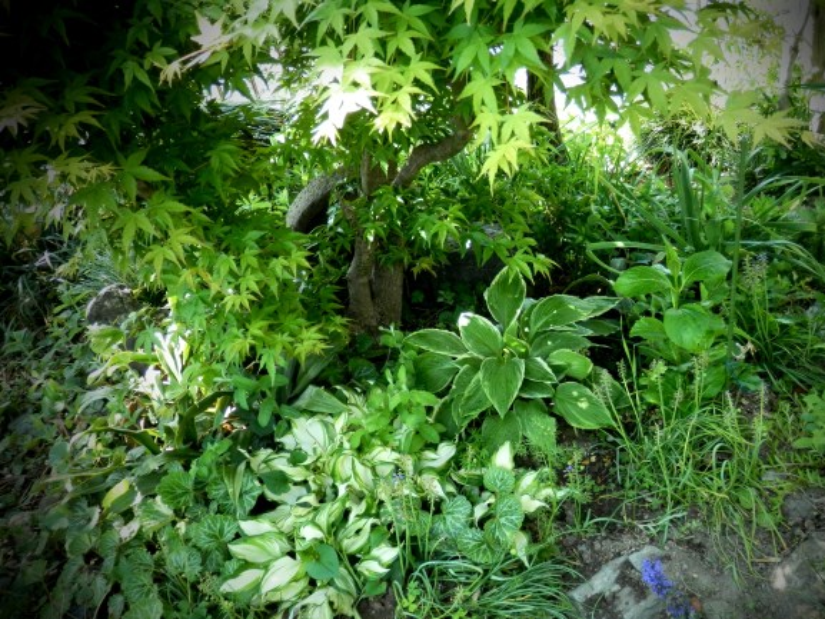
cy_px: 310
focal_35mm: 30
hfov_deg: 60.0
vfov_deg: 46.8
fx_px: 715
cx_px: 412
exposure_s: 1/60
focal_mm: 5.5
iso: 80
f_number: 3.3
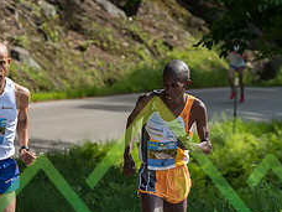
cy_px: 230
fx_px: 3332
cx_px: 156
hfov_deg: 4.8
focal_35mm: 409
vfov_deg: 3.6
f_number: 5.6
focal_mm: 150
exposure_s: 1/500
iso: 200
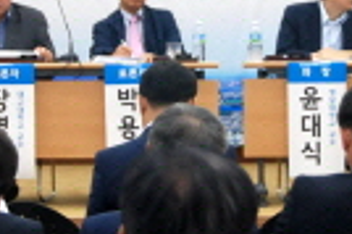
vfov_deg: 5.1
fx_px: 2627
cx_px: 226
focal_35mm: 269
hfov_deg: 7.7
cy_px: 16
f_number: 5
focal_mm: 48
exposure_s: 1/100
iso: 800
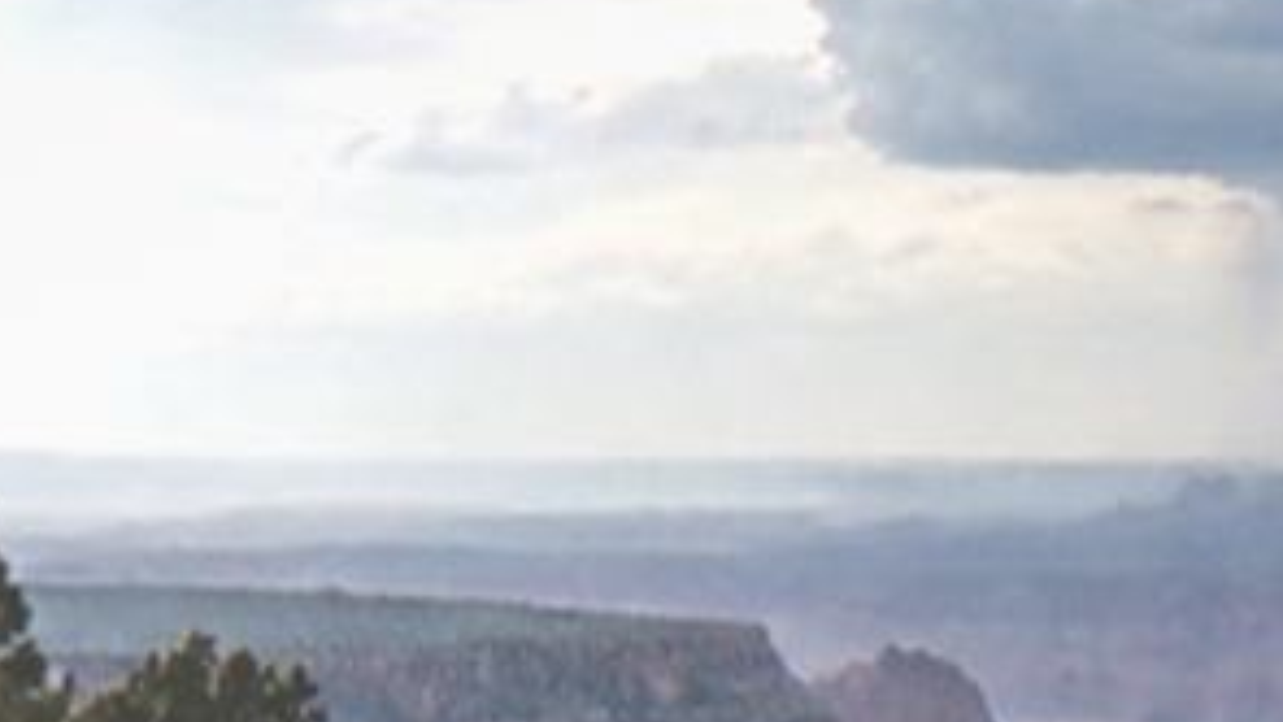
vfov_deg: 6.9
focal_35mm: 174
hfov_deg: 12.4
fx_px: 5920
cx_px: 752
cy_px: 896
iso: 400
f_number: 5.6
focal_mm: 49
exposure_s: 1/640
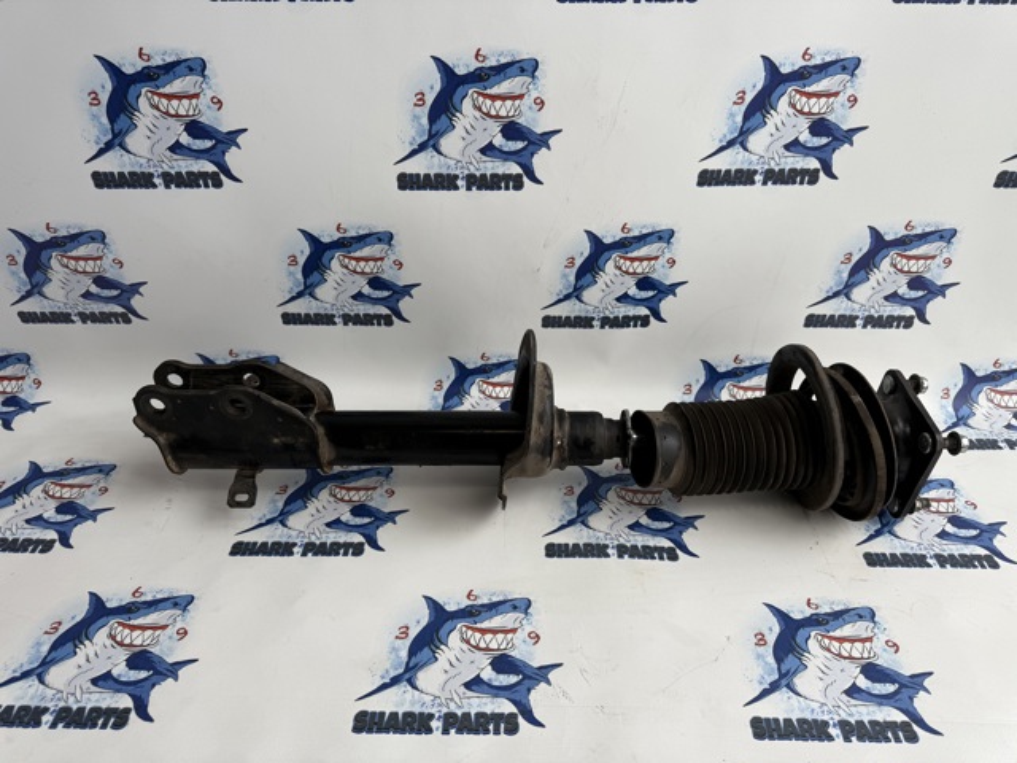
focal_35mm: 24
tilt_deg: -35.8
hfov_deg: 71.6
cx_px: 508
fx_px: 705
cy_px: 382
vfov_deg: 56.8
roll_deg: -0.8
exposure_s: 1/426
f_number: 1.78
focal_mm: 6.76
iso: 80
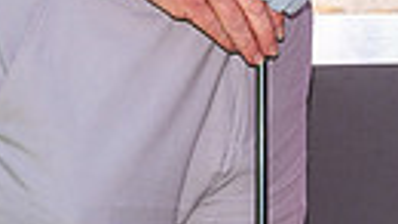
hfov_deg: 4.0
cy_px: -360
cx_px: 644
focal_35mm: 533
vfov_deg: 2.3
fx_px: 5623
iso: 200
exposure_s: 1/200
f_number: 11
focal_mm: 98
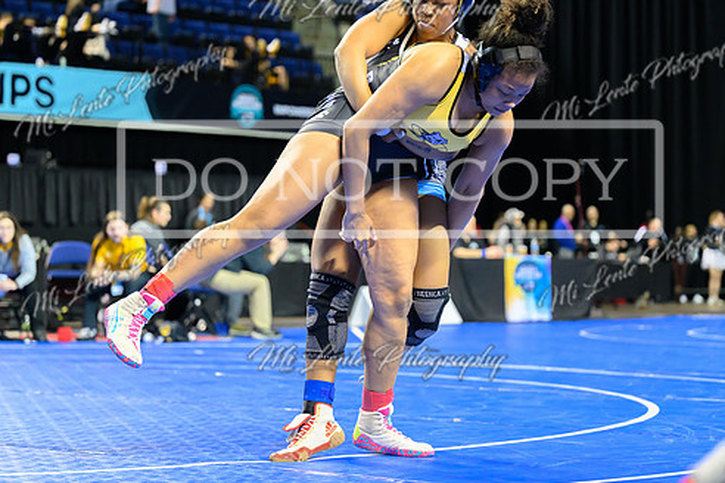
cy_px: 224
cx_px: 365
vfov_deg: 13.7
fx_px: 2014
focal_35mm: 100
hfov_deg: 20.4
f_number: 2.8
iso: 3200
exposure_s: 1/800
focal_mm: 73
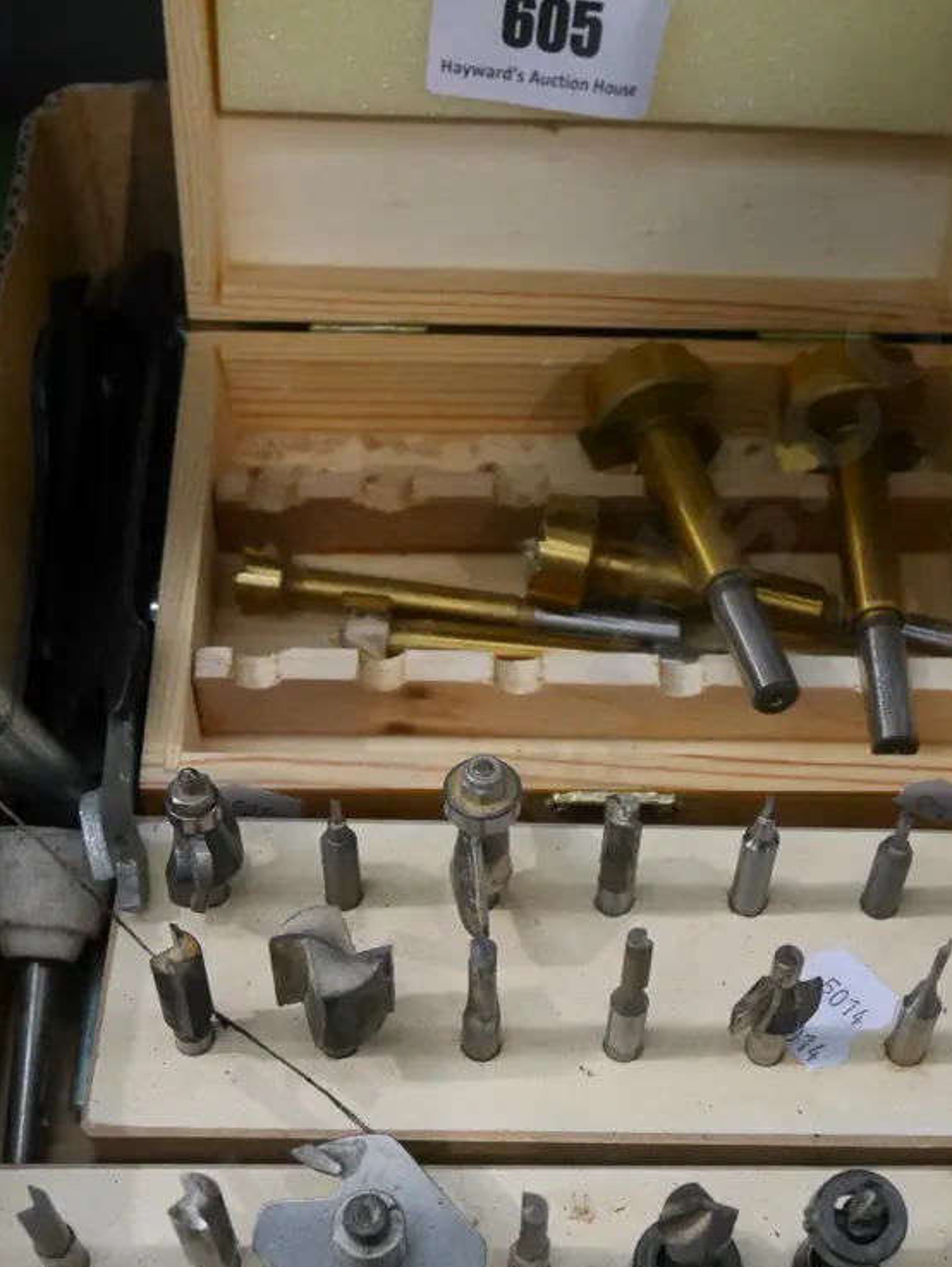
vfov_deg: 37.9
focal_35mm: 50
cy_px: 811
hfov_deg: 29.1
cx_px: 535
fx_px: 1831
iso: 3200
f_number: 4.2
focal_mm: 18
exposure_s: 1/100
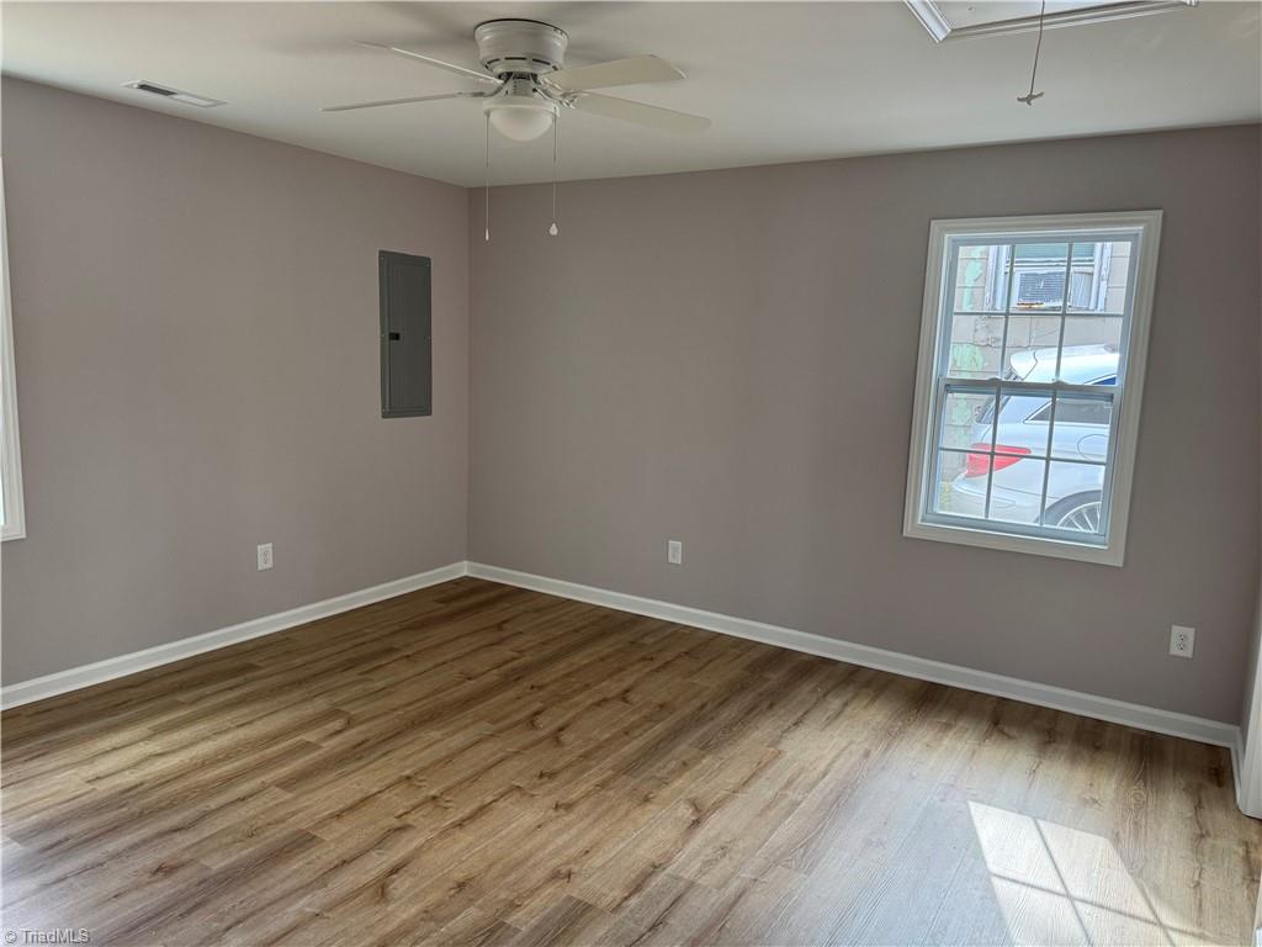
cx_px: 631
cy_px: 474
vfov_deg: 56.8
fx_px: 875
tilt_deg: -8.6
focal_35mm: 24
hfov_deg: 71.6
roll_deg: -2.1
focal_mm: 6.76
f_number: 1.78
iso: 160
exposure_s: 1/121
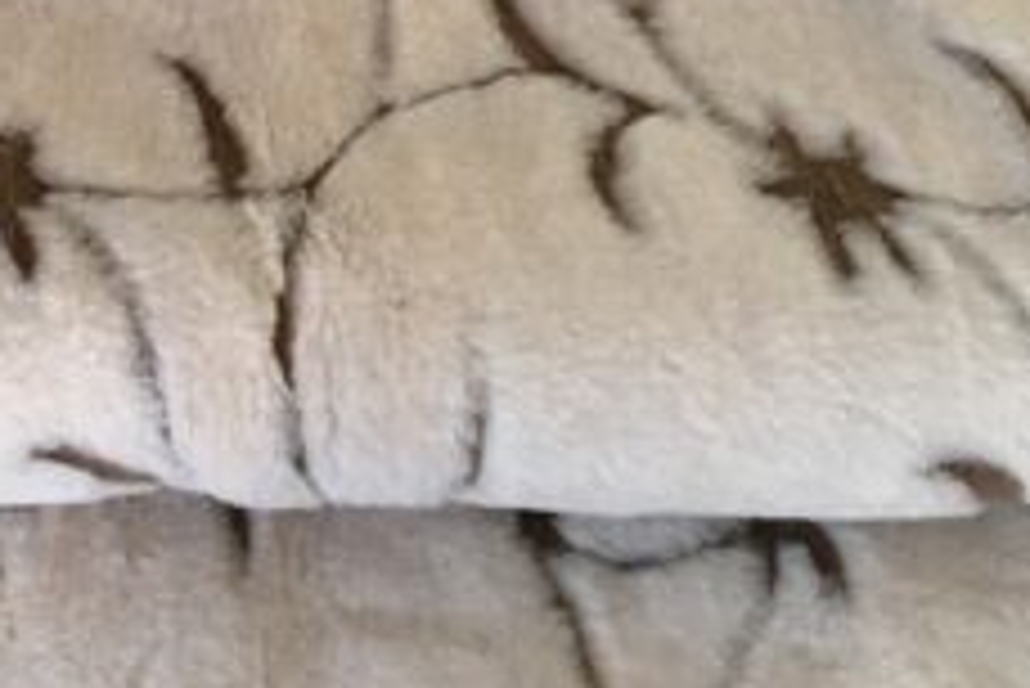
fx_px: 2262
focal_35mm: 79
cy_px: -193
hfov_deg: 25.1
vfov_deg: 16.4
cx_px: 180
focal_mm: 4.15
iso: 125
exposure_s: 1/33
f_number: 2.2
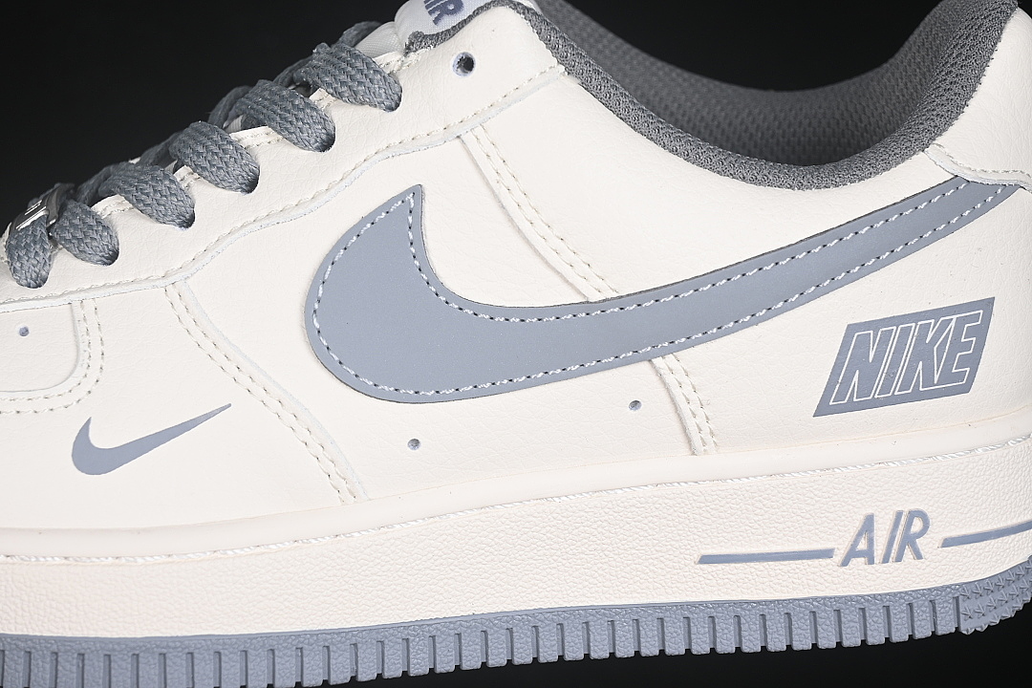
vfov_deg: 18.2
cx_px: 516
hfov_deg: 27.0
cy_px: 344
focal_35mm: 75
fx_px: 2150
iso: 160
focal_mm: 50
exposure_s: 1/80
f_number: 7.1
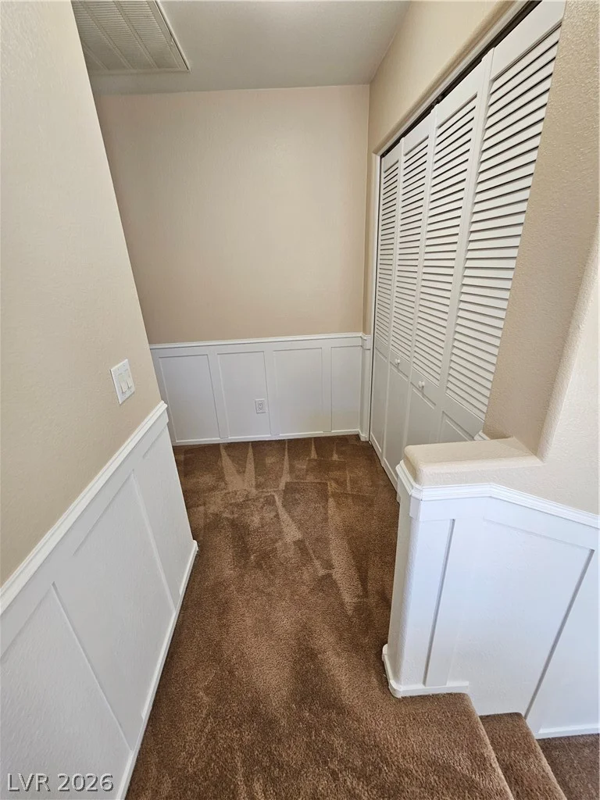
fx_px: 300
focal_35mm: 13
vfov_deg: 106.2
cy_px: 400
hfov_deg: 89.9
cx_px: 300
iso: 160
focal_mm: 2.2
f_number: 2.2
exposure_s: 1/60
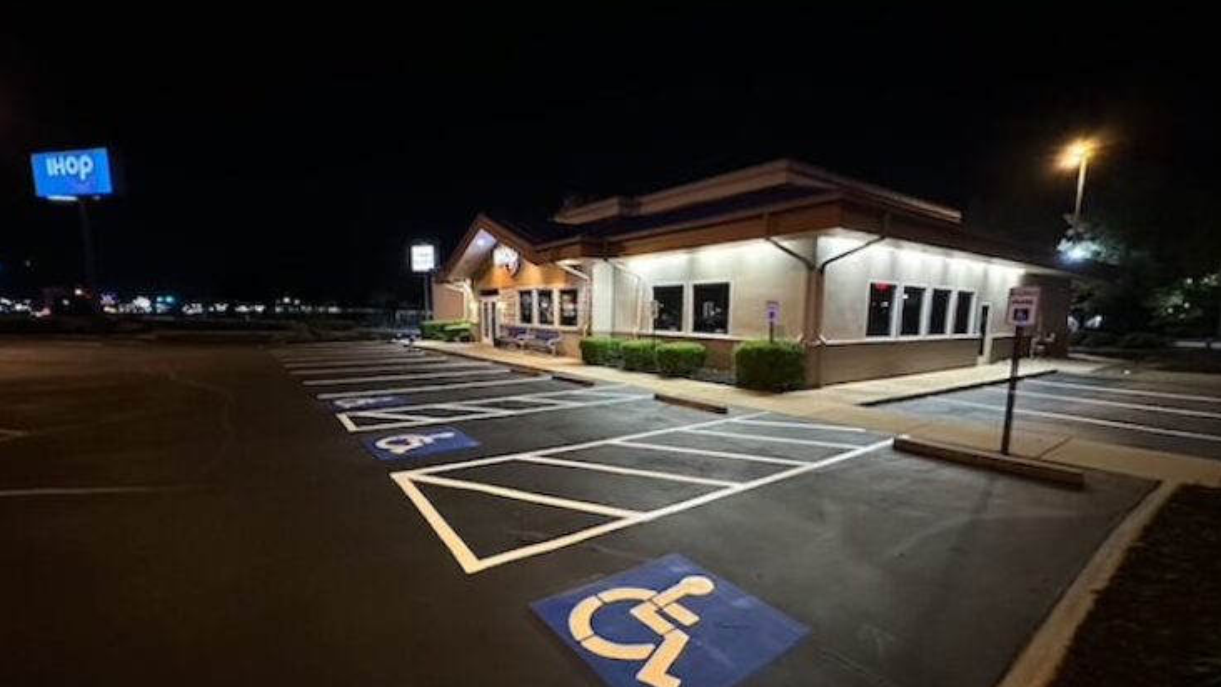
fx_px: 518
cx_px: 626
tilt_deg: -8.2
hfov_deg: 99.3
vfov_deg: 66.9
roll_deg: -1.0
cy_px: 380
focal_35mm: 16
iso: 1000
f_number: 2.2
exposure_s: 1/40
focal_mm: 2.22
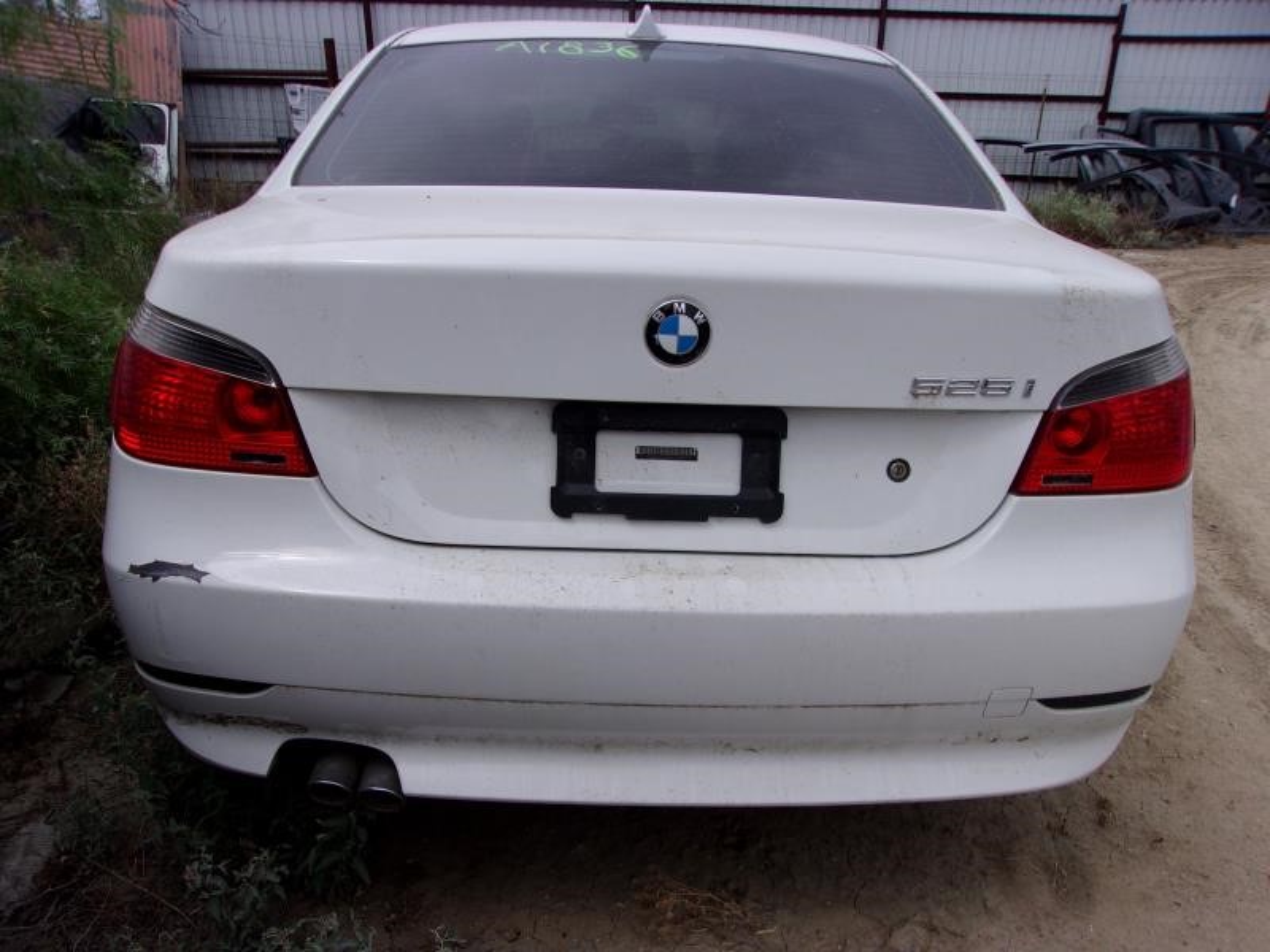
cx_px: 635
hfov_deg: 65.3
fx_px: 991
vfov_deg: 51.4
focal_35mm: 27
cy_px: 476
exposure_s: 1/125
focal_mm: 4.9
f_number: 10.4
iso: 80
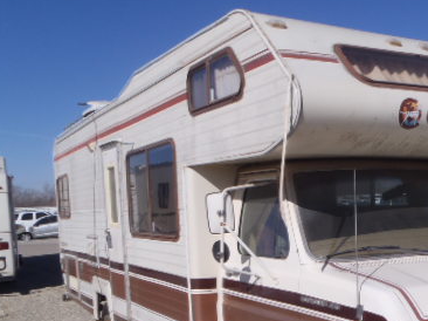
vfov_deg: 29.0
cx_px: 364
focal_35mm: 49
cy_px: 254
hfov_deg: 37.1
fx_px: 605
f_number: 5.6
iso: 80
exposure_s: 1/640
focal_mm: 5
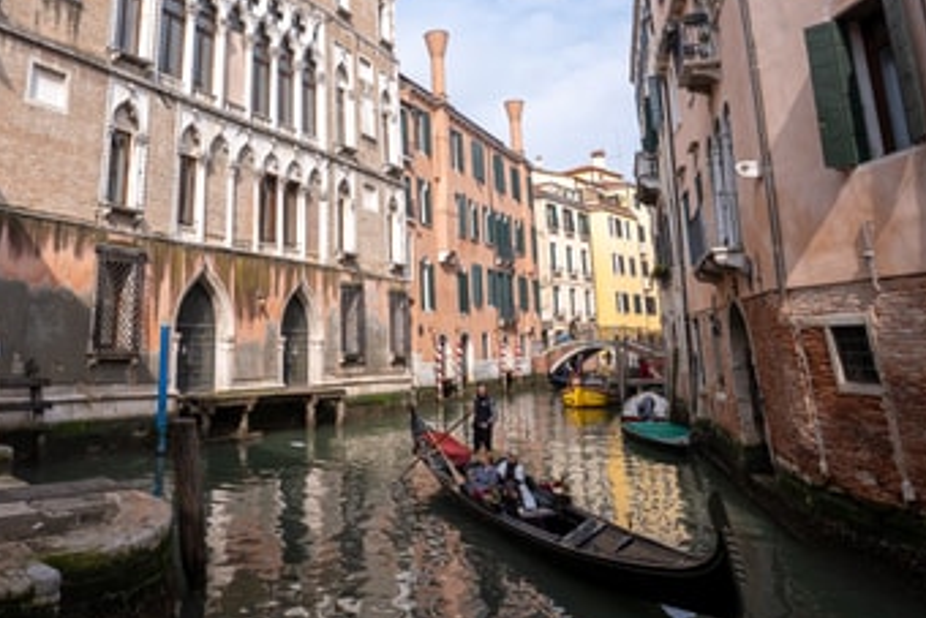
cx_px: 286
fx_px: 695
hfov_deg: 65.0
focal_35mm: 27
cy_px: 144
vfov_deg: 46.0
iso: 640
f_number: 8
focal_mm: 17
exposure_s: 1/1600
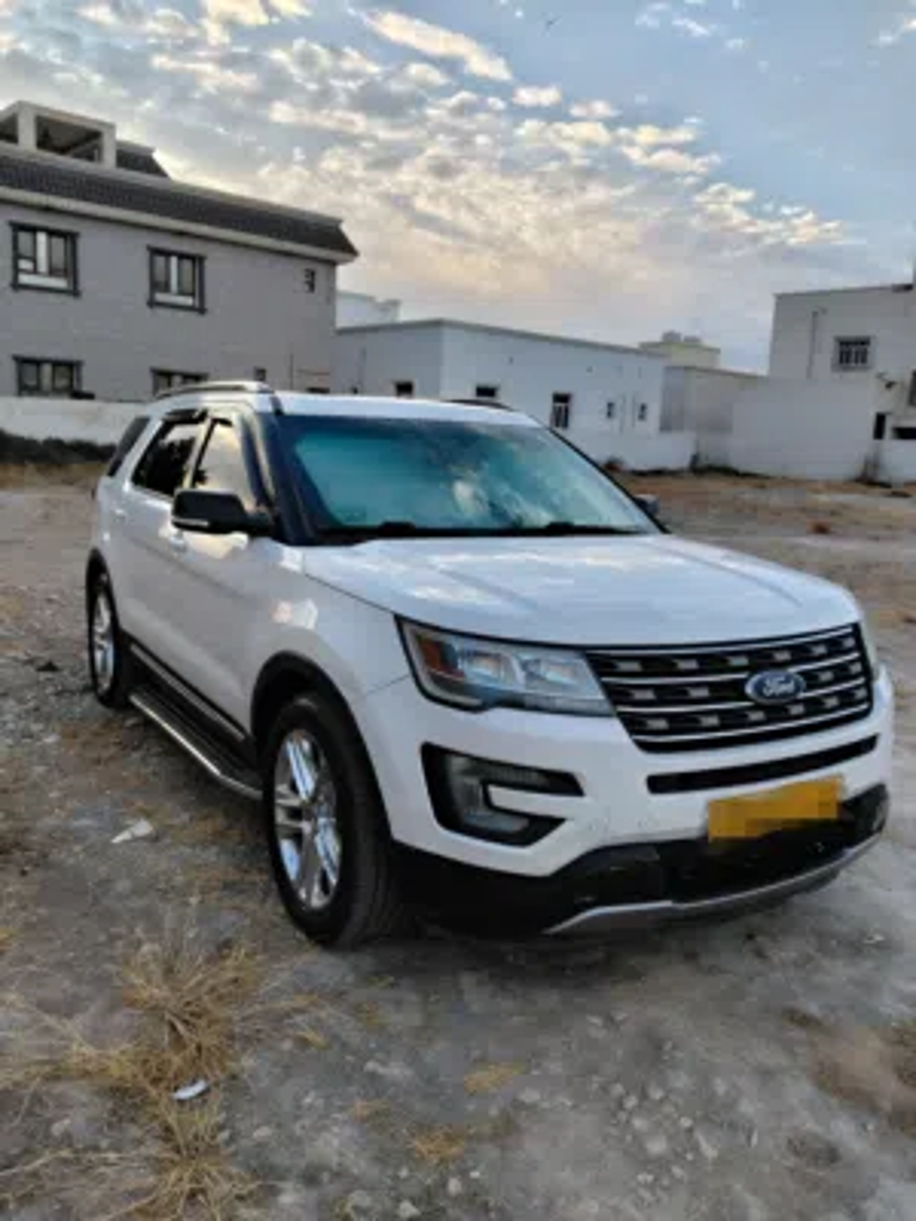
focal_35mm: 27
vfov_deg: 65.3
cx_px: 458
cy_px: 610
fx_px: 953
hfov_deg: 51.4
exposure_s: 1/153
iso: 100
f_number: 1.8
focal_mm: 4.05
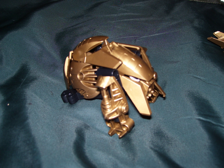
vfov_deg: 39.7
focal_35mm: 36
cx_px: 112
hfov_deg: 51.4
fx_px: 233
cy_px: 84
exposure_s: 1/60
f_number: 2.7
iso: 80
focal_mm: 6
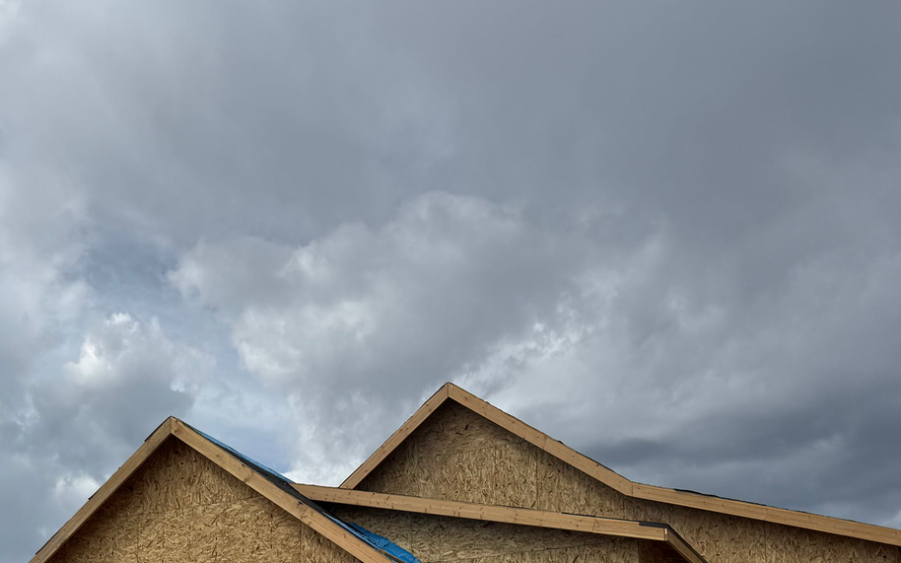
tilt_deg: +7.8
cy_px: 663
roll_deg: -0.7
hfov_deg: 34.4
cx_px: 160
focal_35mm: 57
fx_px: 1399
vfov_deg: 21.3
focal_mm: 6.76
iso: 80
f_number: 1.78
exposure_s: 1/9009
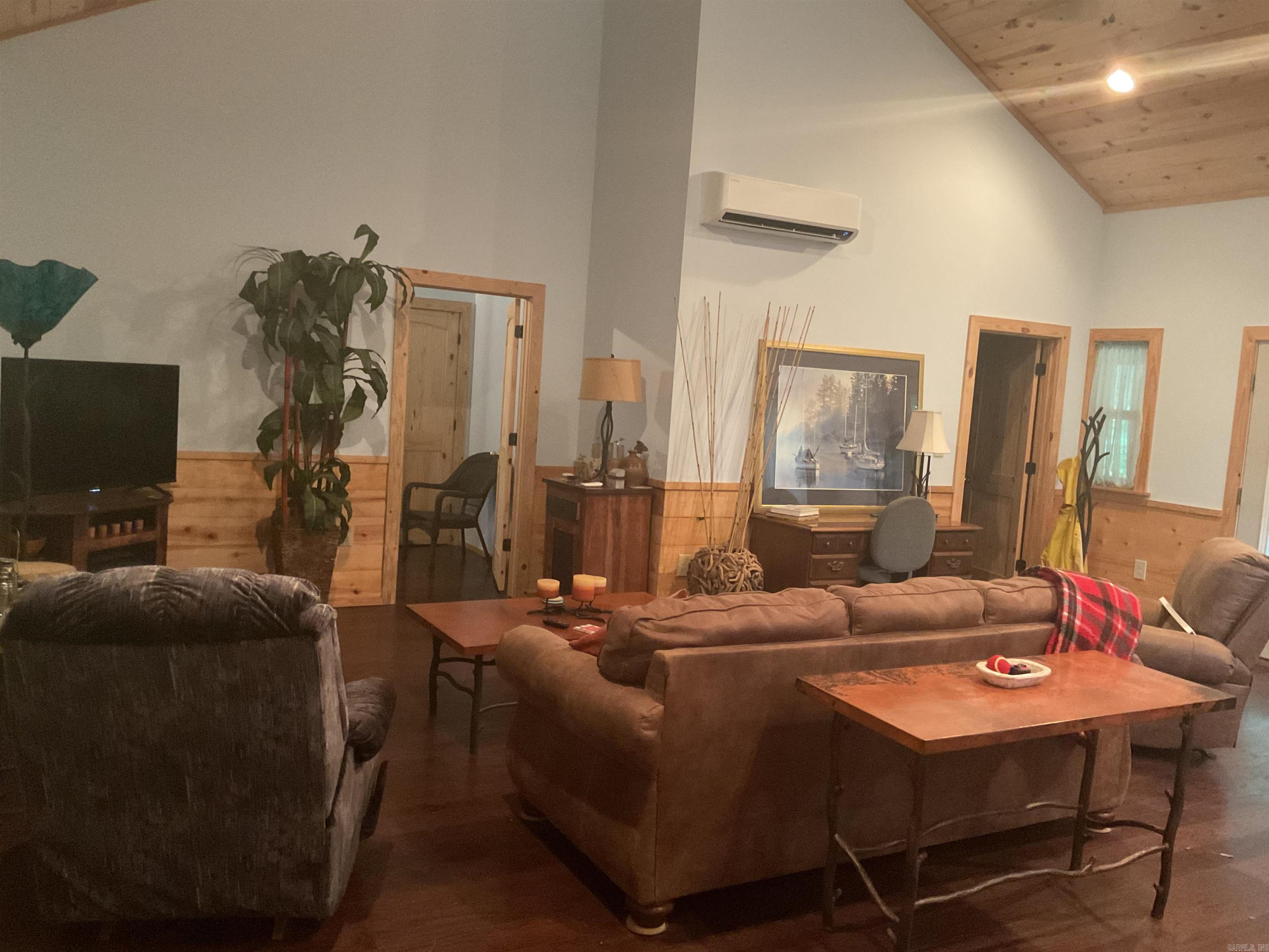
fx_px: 1063
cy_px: 476
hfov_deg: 61.7
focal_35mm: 29
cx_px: 634
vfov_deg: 48.2
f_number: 1.8
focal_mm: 3
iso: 500
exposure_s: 1/30
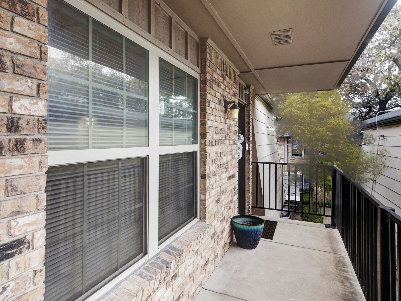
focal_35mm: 22
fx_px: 250
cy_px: 152
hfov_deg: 77.4
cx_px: 214
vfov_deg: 62.1
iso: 400
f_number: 8
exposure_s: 1/60
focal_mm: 13
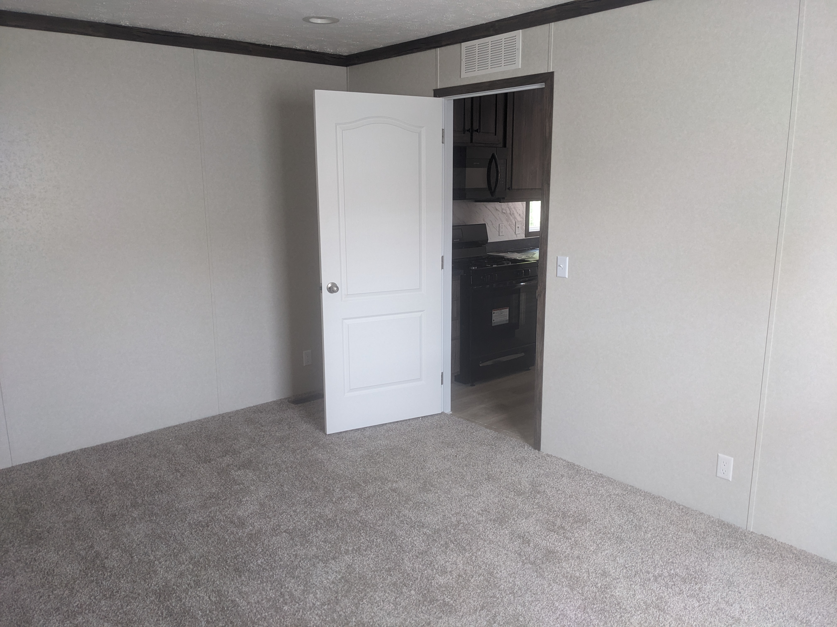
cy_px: 314
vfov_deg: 51.4
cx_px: 418
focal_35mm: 27
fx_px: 653
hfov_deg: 65.3
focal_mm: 4.38
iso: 120
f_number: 1.73
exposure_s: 1/40
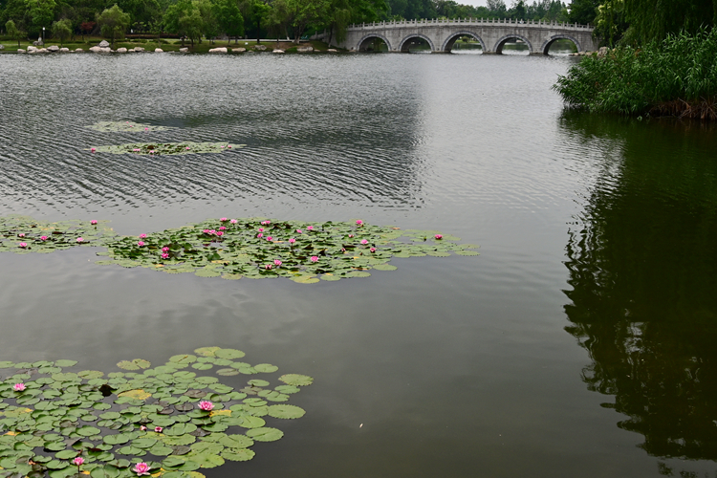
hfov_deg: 39.6
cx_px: 192
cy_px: 136
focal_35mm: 49
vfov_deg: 27.4
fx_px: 972
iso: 125
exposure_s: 1/160
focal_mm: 30.5
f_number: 8
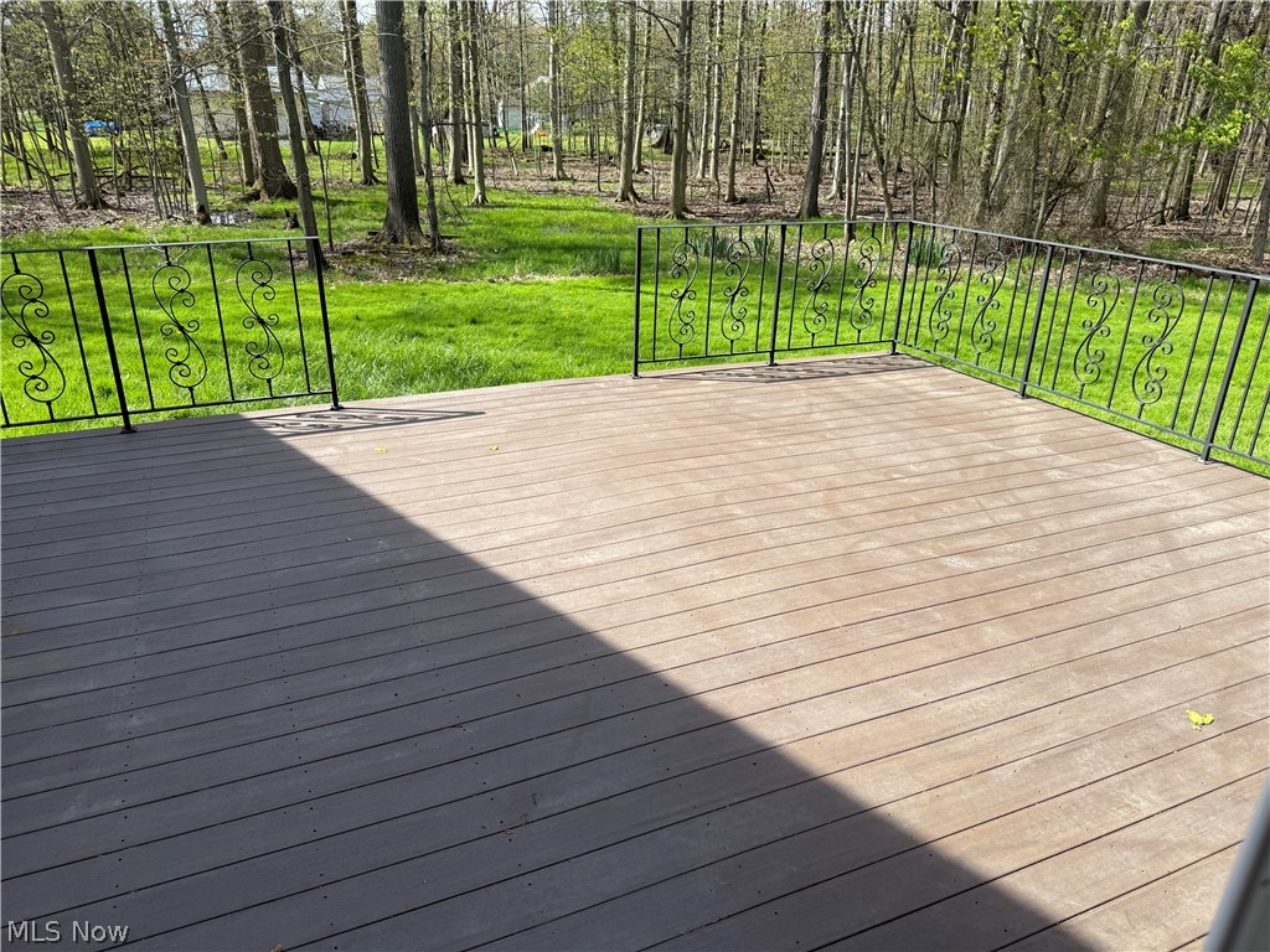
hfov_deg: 71.6
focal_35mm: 24
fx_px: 881
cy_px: 476
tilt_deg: -22.7
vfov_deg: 56.8
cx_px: 635
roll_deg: -0.3
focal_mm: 6.76
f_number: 1.78
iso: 80
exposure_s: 1/1770
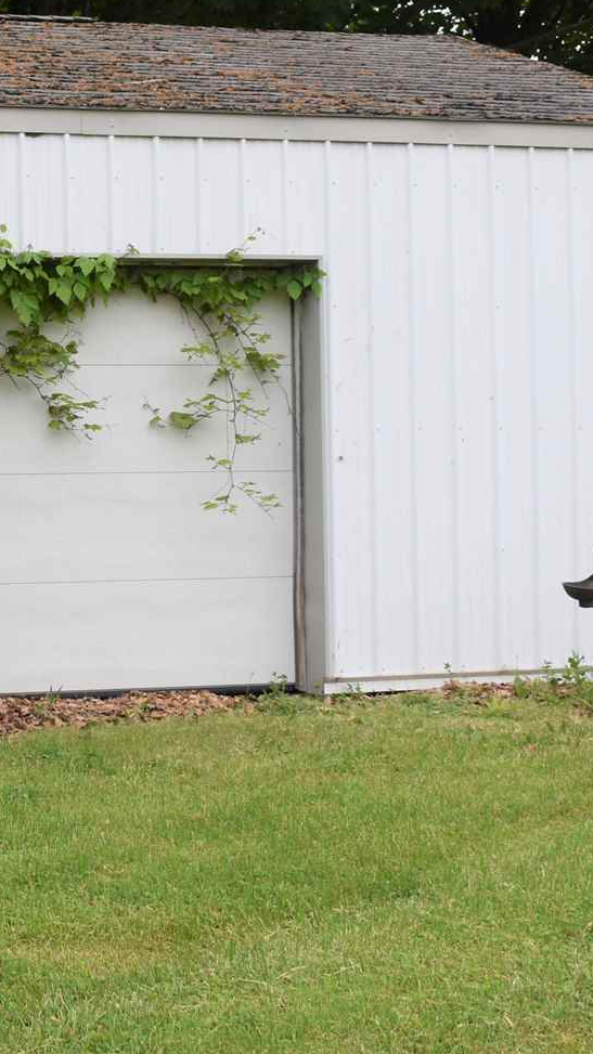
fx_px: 2405
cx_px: -198
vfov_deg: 24.7
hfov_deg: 13.5
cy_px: 450
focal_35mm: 86
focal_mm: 26
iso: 250
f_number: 5.6
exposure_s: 1/250
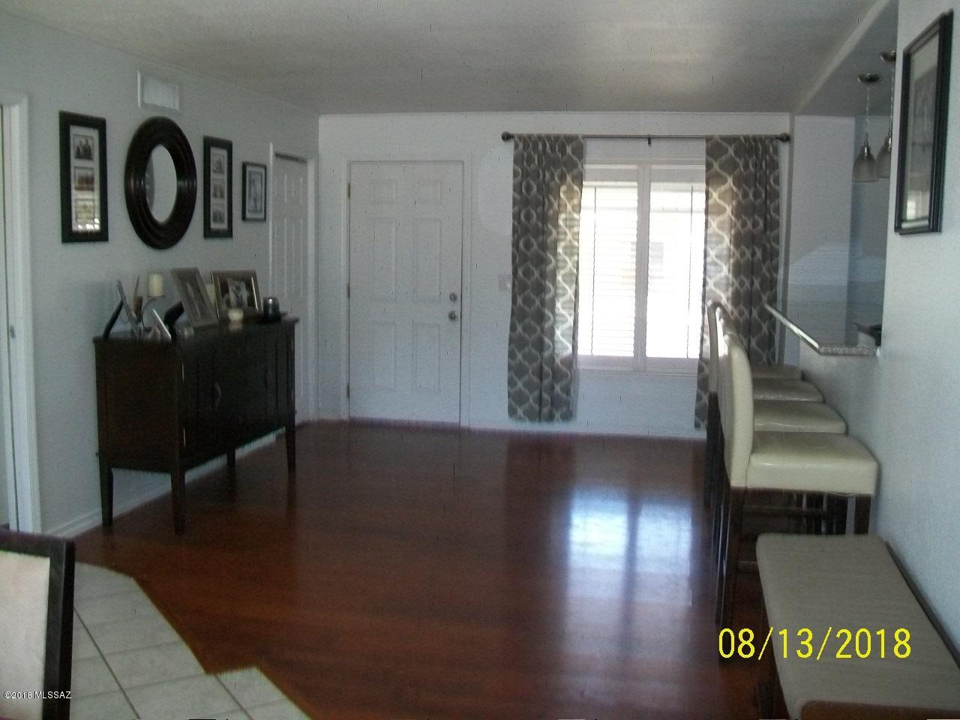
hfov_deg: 54.0
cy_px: 360
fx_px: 943
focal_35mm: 34
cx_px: 480
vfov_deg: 41.8
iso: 160
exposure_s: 1/60
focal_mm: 6.1
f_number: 2.7
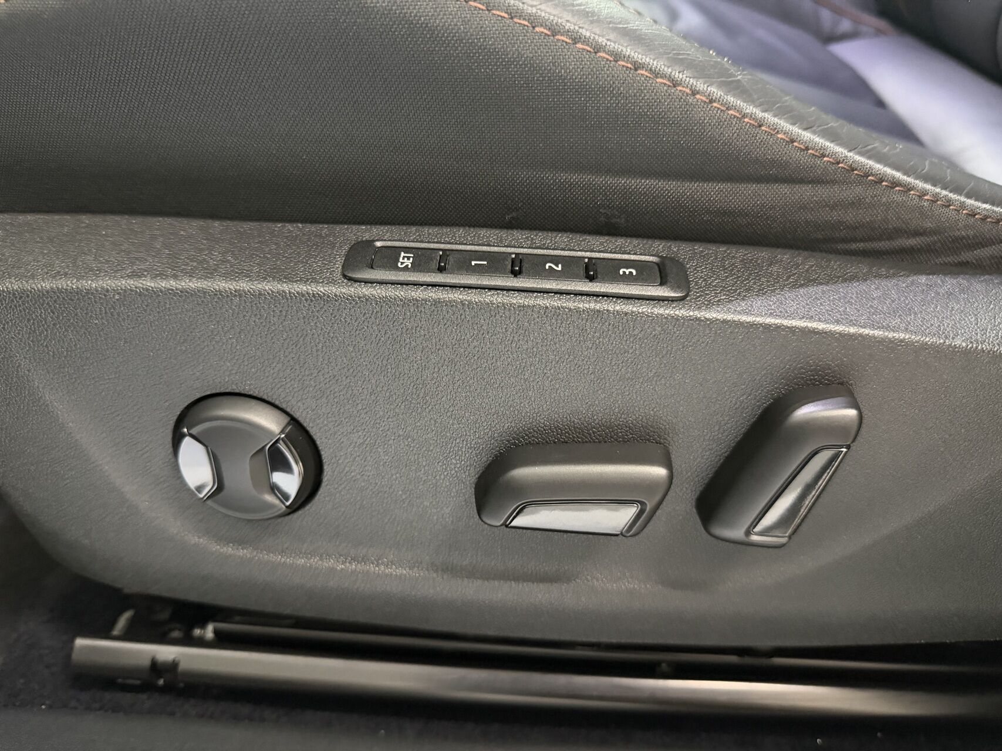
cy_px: 376
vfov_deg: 56.8
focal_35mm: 24
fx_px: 695
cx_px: 501
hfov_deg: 71.6
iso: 800
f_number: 1.78
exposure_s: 1/25
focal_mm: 6.76
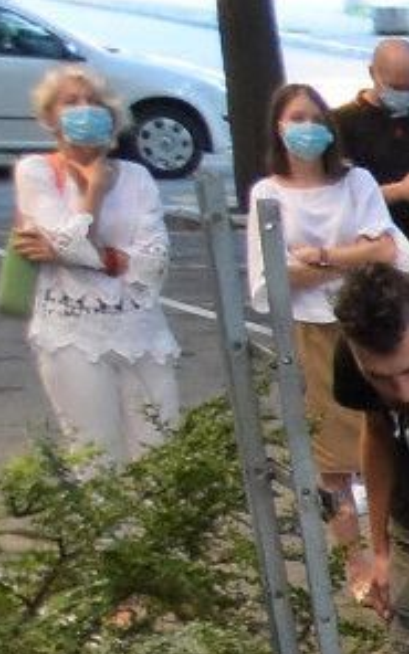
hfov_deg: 3.5
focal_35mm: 339
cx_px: 2215
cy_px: 1186
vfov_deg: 6.1
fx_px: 6046
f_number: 4
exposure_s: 1/250
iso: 1000
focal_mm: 32
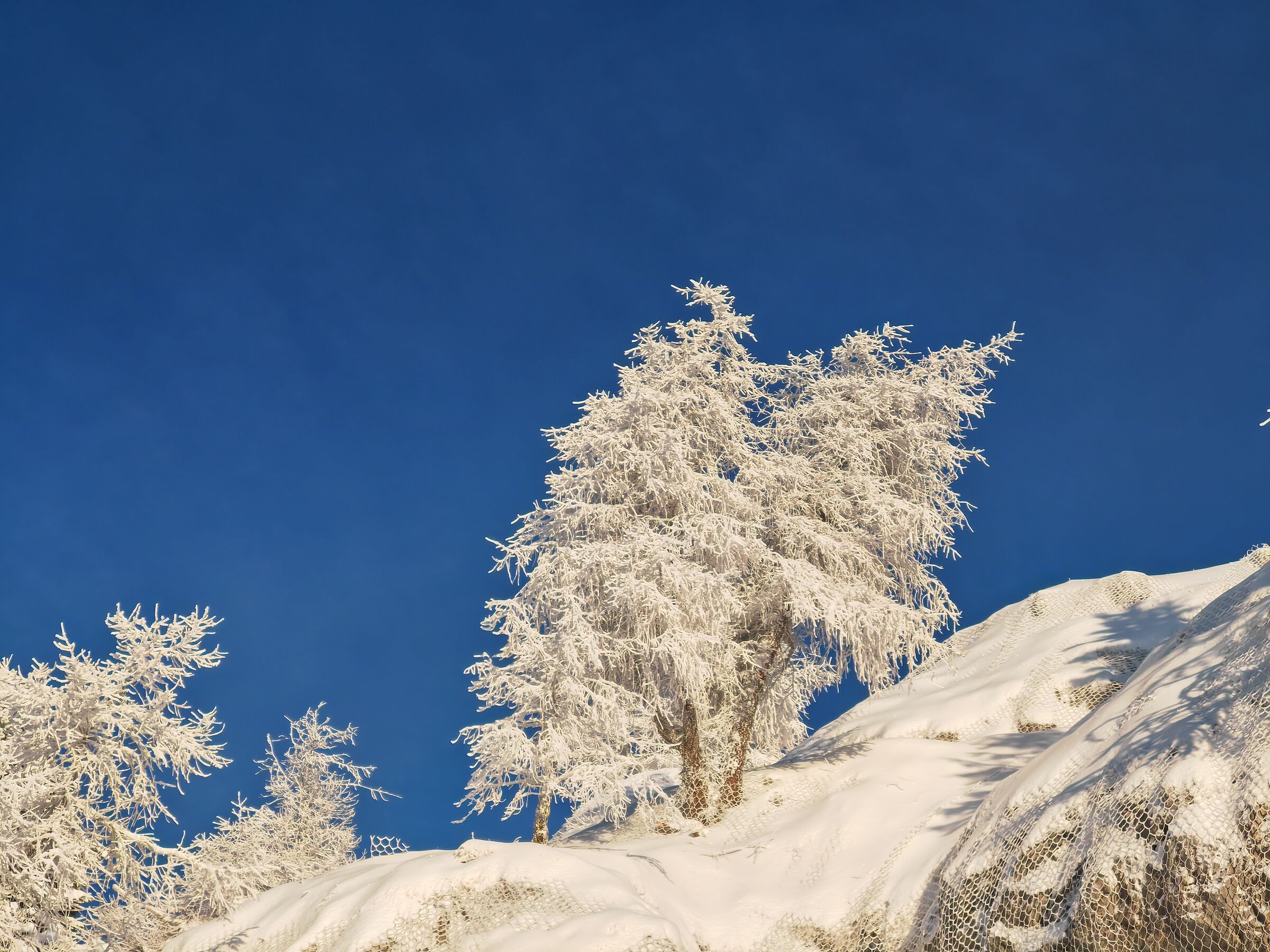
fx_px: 3485
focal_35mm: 95
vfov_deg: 15.6
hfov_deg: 20.7
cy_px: 476
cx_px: 635
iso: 50
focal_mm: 14.92
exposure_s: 1/940
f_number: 3
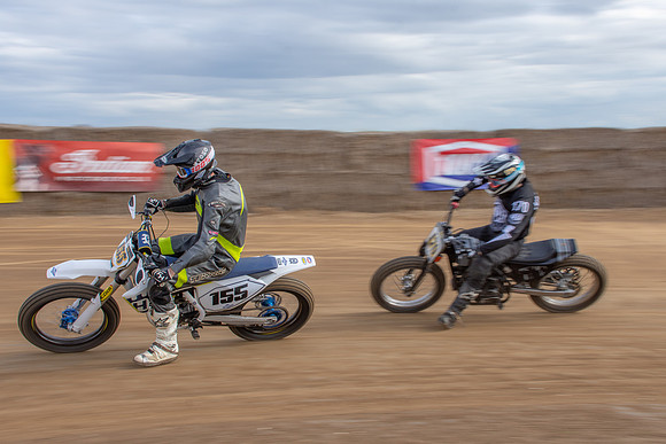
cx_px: 352
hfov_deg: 34.6
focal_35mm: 58
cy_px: 223
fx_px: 1067
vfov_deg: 23.5
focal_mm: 35
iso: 100
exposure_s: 1/100
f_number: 11
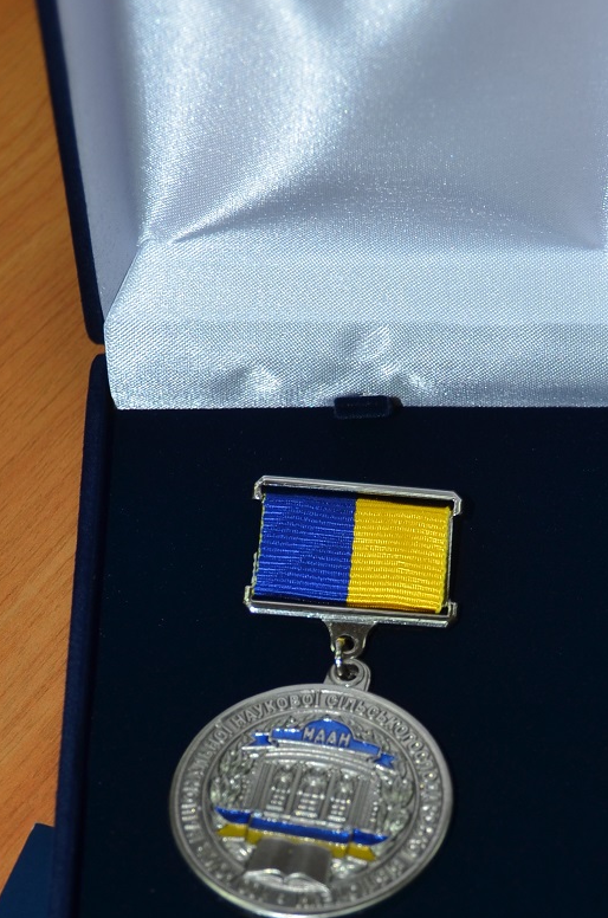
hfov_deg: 13.6
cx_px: 418
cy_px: 680
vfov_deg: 20.3
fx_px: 2545
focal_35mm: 100
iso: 100
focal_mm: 28
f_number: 4
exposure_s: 1/60
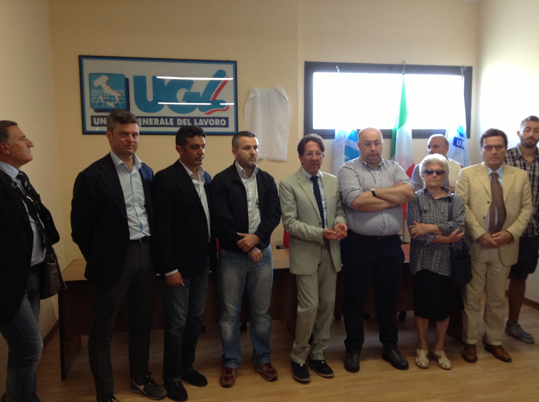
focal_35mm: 33
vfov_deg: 42.8
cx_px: 270
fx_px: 513
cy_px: 201
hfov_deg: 55.4
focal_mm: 3.3
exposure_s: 1/24
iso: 100
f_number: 2.4
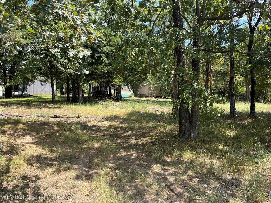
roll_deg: +0.8
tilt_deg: +0.3
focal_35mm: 26
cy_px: 102
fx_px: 204
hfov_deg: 67.3
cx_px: 136
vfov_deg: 53.1
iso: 50
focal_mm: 5.1
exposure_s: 1/816
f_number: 1.6
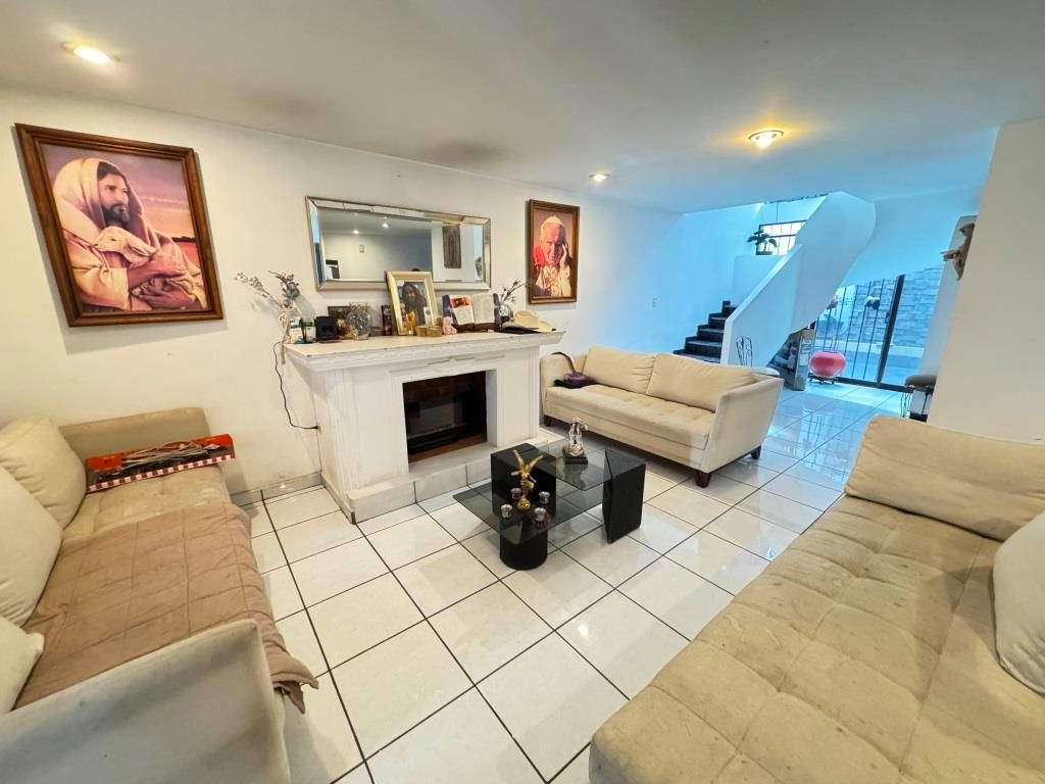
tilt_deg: -14.9
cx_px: 522
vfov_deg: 85.7
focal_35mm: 14
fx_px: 423
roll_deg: +0.5
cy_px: 392
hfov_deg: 102.1
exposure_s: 1/60
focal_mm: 2.22
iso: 1000
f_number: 2.2
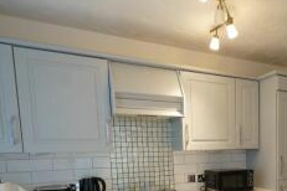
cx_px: 234
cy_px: 180
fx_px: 263
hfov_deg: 53.1
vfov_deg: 36.8
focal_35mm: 33
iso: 400
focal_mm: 16
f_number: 4
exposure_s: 1/10
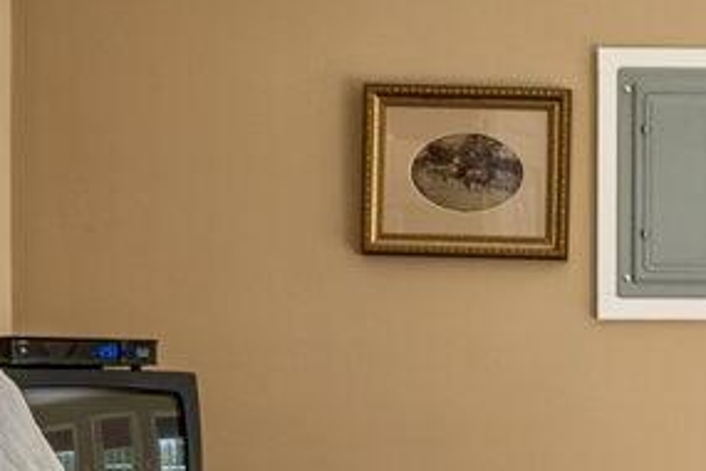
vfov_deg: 11.8
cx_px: 803
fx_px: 2255
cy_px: 477
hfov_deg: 17.1
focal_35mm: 115
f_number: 9
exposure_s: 1/5
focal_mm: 16
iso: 80
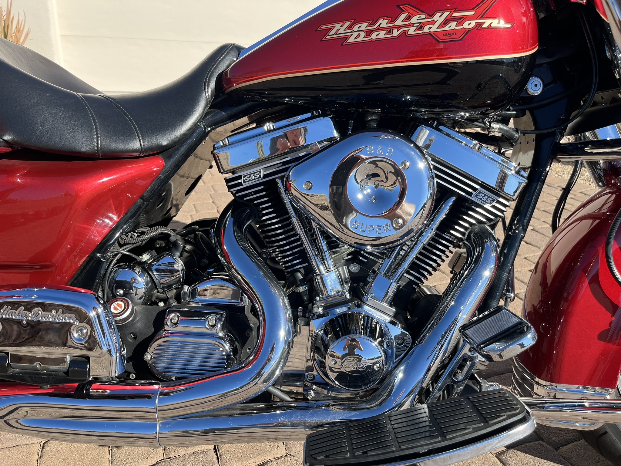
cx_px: 310
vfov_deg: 53.1
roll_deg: -3.1
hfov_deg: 67.3
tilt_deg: -24.8
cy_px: 233
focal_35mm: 26
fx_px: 466
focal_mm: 5.1
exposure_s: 1/1623
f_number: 1.6
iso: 50
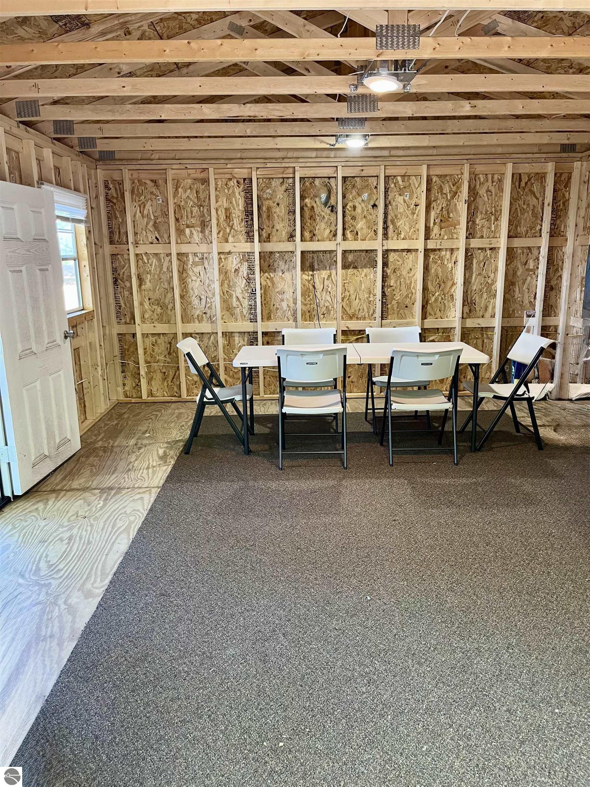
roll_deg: +1.7
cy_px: 394
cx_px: 295
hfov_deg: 53.1
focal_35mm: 26
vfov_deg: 67.3
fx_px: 591
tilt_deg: -13.5
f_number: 1.6
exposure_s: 1/60
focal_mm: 5.1
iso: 200
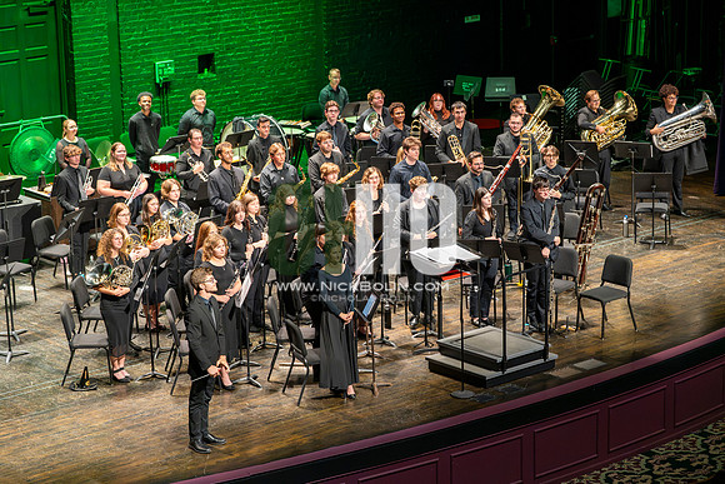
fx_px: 2014
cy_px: 242
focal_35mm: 100
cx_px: 362
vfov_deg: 13.7
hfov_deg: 20.4
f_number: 2.8
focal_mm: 100
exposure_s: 1/640
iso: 6400
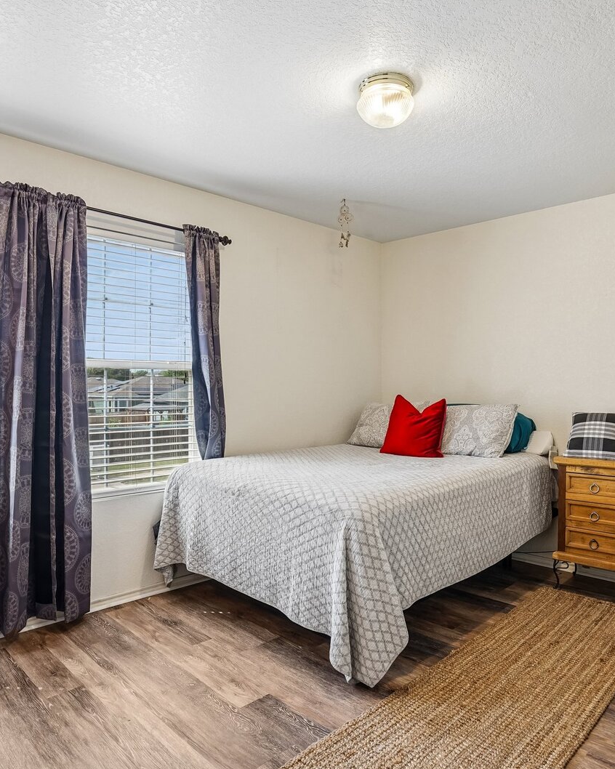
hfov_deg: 60.7
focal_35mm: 23
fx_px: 523
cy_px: 390
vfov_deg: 72.6
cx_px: 339
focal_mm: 16
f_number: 8
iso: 400
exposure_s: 1/25
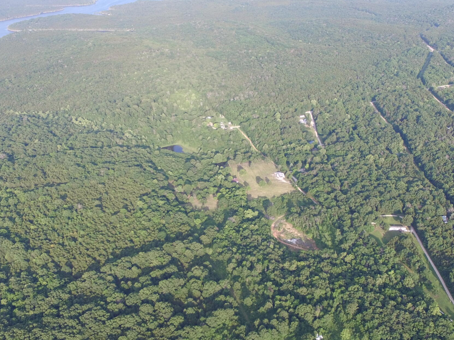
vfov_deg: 39.6
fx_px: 472
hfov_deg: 51.3
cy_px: 192
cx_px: 252
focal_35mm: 36
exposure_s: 1/229
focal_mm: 3.61
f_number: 2.8
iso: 100
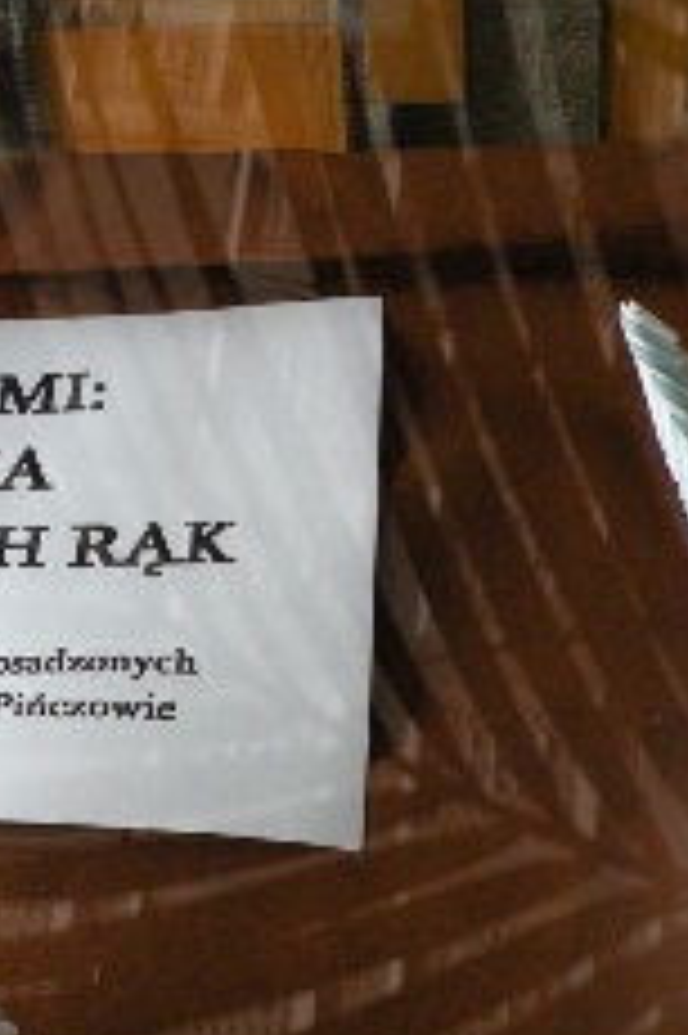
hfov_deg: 14.4
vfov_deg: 21.4
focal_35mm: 95
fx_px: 2727
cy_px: 646
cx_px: 310
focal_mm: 7.4
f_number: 3.2
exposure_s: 1/55
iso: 317
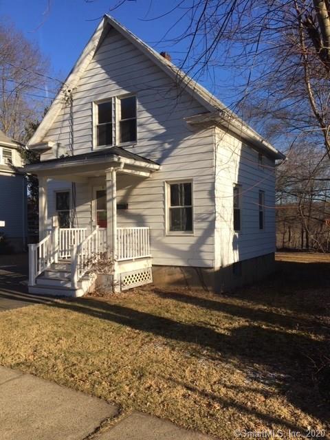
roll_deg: +1.9
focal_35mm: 29
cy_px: 220
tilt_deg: +0.5
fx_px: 369
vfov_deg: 61.7
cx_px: 165
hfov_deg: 48.2
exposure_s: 1/1479
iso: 25
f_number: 2.2
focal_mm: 4.15
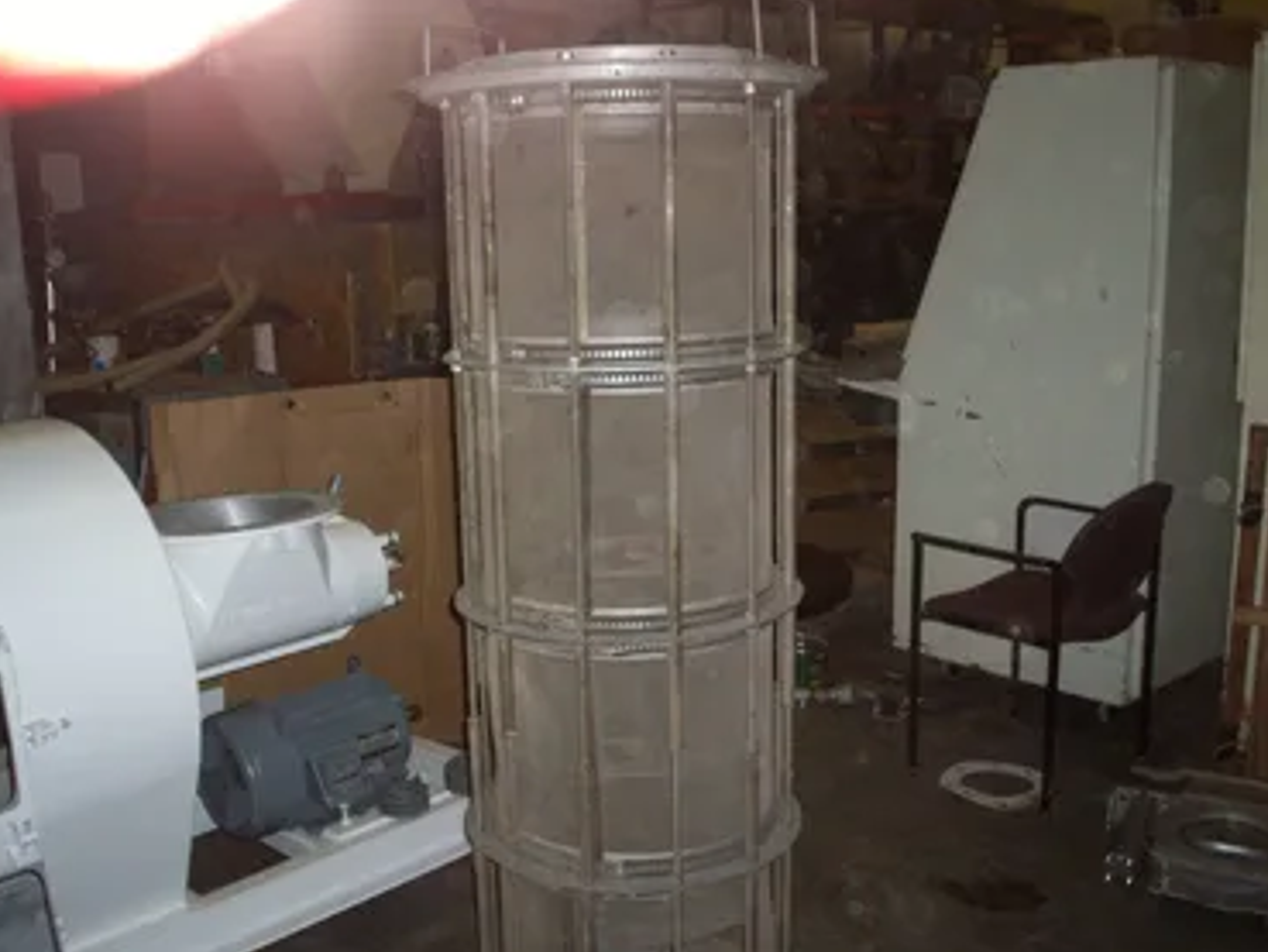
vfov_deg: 36.8
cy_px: 454
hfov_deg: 47.8
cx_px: 608
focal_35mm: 39
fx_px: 1429
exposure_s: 1/64
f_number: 4.5
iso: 140
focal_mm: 5.9
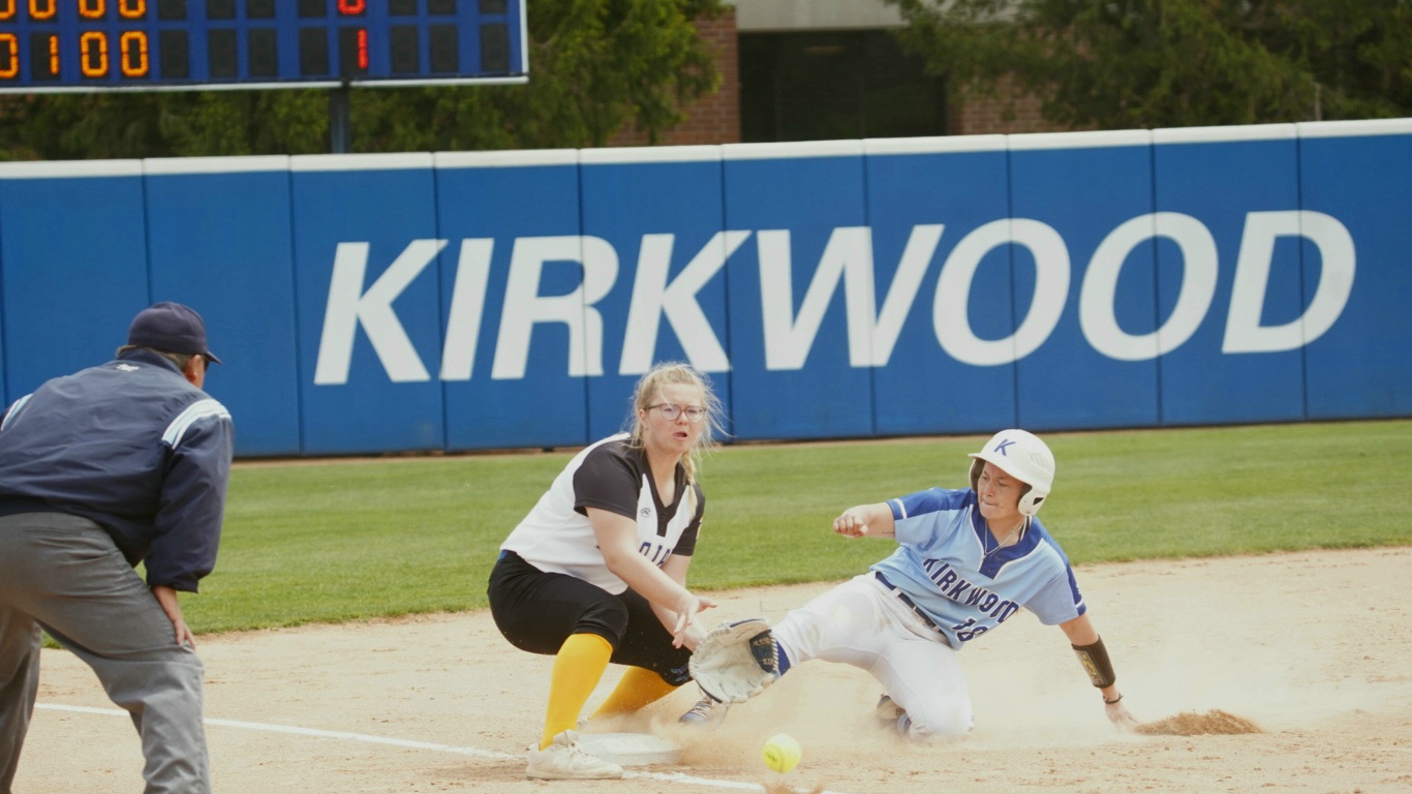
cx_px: 637
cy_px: 435
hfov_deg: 11.0
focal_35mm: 196
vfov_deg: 6.2
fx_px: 7337
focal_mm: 158
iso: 640
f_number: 5.6
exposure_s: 1/1000
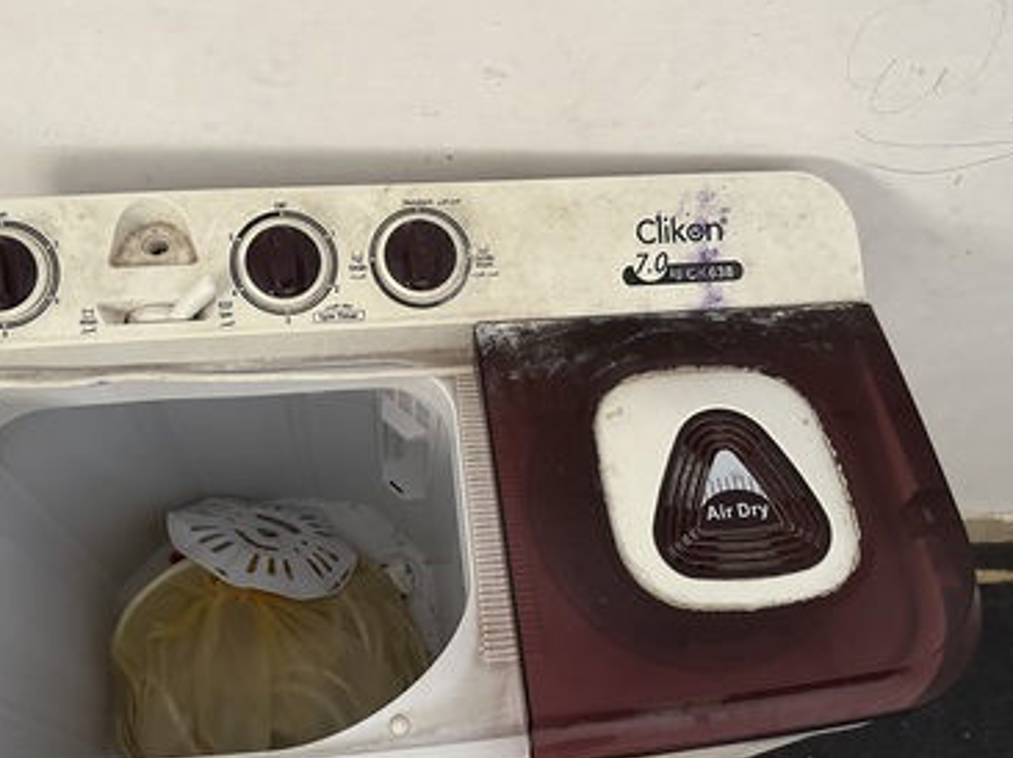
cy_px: 375
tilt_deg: -58.2
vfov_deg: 46.7
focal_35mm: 30
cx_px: 469
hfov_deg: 59.9
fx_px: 877
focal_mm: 6.86
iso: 800
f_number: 1.78
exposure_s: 1/60
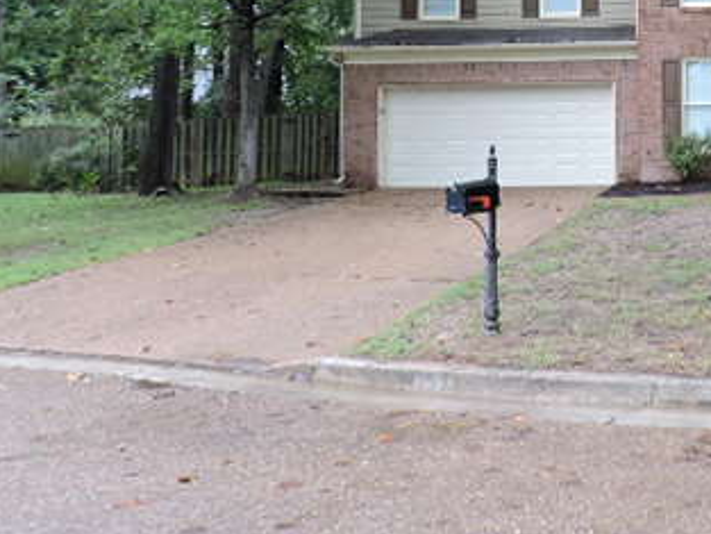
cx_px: 684
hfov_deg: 35.7
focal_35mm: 49
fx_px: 1007
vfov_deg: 28.5
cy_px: 45
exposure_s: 1/30
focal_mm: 4.3
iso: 140
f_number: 3
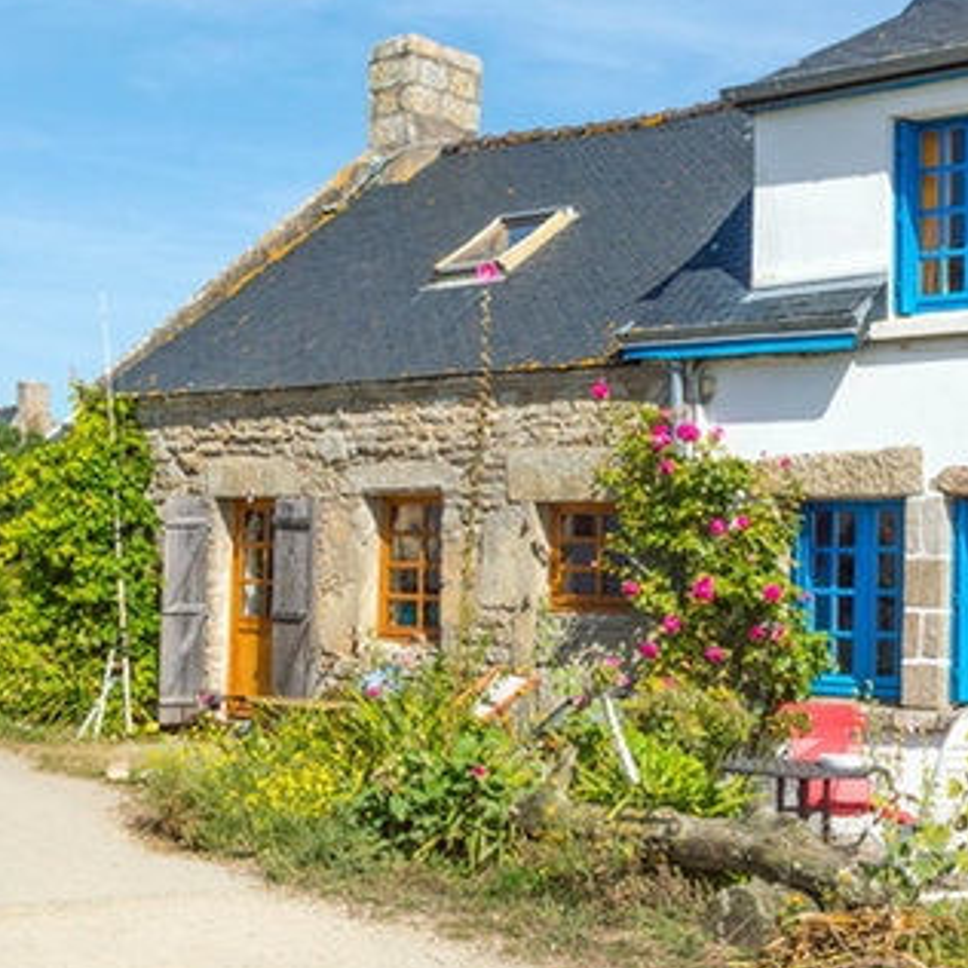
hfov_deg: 29.5
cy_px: 481
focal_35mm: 58
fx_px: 1835
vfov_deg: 29.6
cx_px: 558
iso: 100
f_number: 11
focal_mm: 18
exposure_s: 1/500
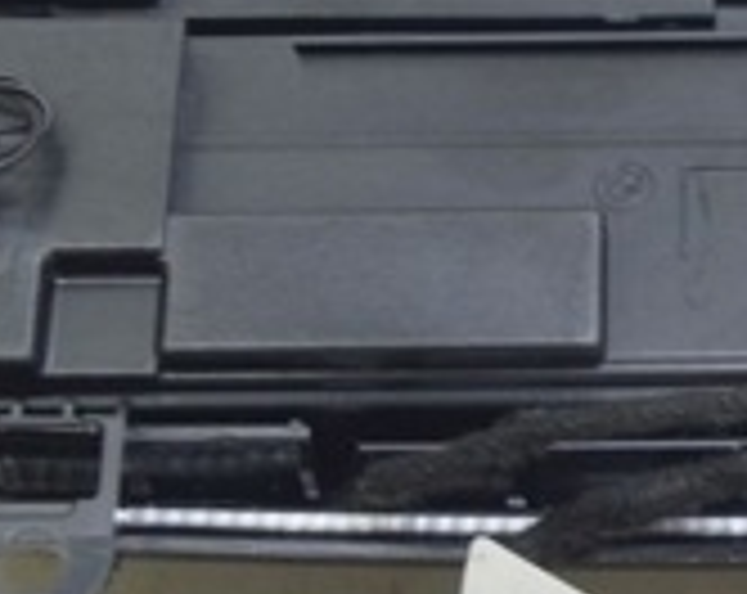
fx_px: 3595
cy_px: 115
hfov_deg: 11.7
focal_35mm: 163
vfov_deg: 9.4
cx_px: 828
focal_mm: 30
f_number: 5.6
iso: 400
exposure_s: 1/20
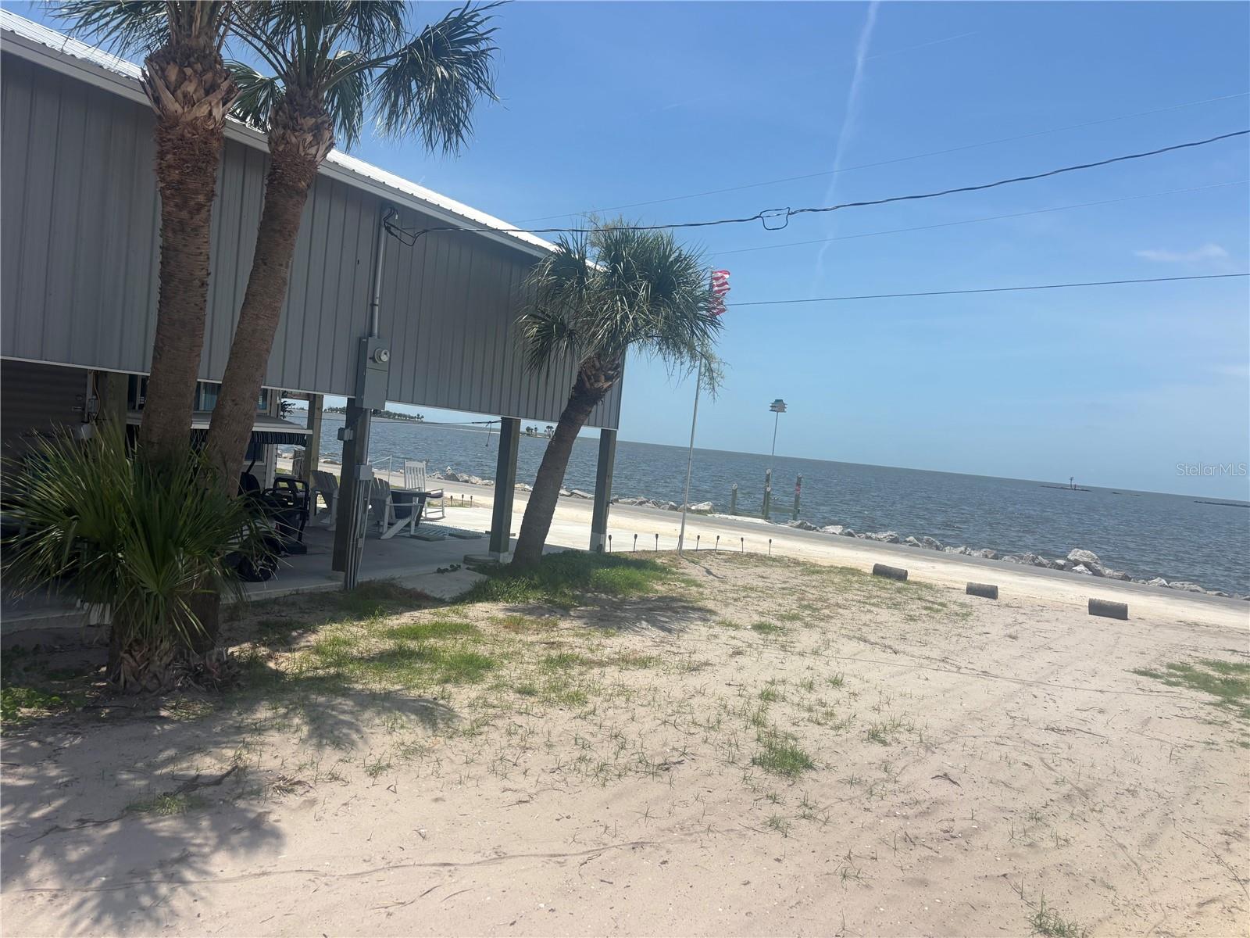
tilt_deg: -2.6
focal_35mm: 26
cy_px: 469
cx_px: 625
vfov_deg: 53.1
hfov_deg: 67.3
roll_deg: -5.3
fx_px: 939
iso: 50
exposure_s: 1/5348
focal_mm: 5.96
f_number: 1.6
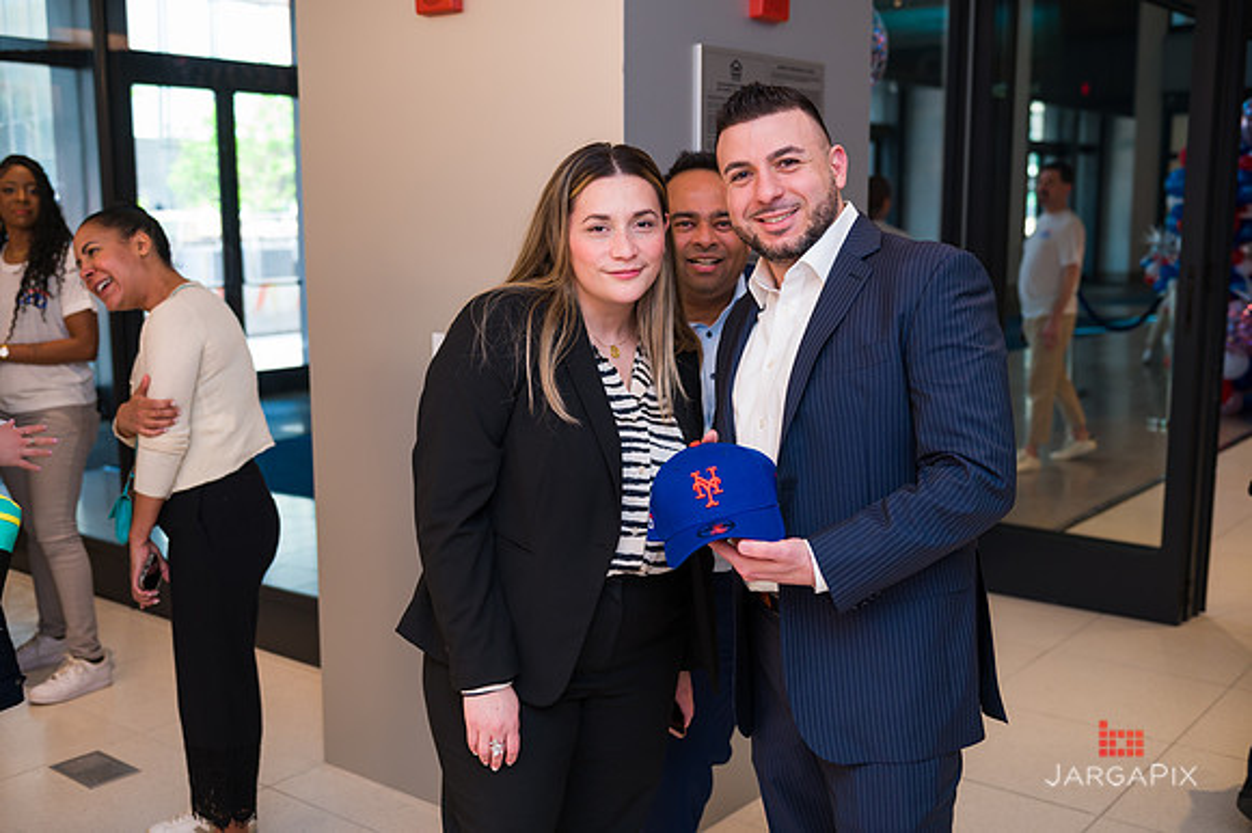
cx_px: 626
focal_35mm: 38
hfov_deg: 50.7
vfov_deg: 35.0
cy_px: 416
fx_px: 1321
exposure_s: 1/200
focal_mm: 38
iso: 400
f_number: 4
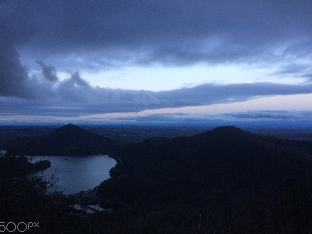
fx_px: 288
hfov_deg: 56.8
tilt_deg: -2.2
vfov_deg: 44.1
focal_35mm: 32
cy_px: 126
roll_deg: +0.5
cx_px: 158
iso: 32
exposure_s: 1/60
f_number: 2.2
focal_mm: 4.15
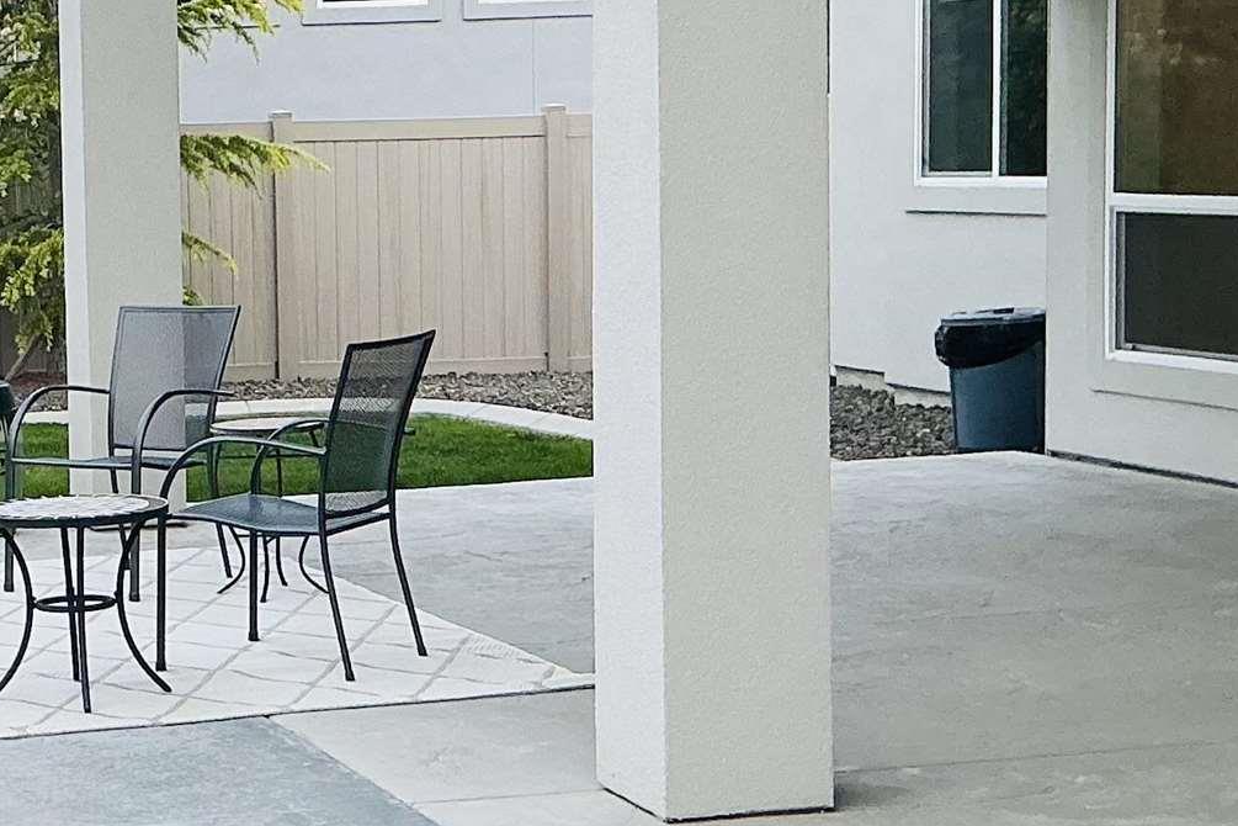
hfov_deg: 21.7
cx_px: -99
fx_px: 3060
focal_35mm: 89
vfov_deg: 15.4
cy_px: 452
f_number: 1.8
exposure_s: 1/122
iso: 50
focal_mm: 3
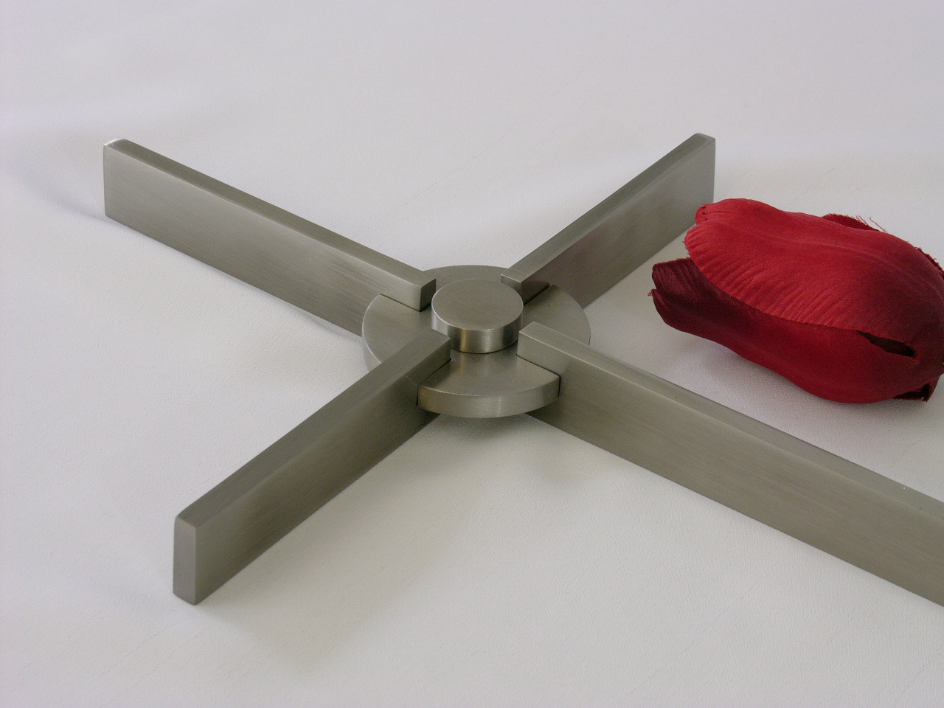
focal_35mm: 90
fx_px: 2454
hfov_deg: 21.8
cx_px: 472
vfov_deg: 16.4
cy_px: 354
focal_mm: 22.5
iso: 100
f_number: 8
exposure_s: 1/3.2
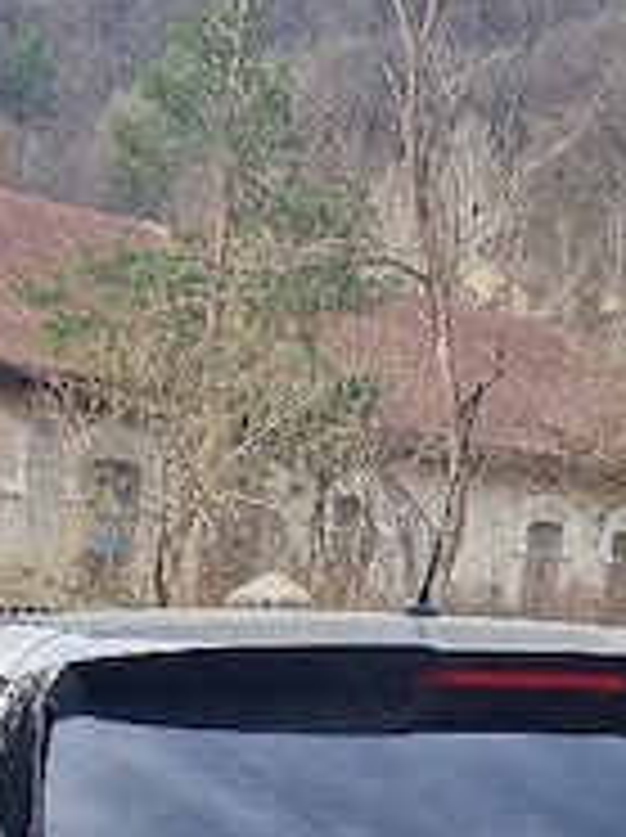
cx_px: -32
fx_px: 2393
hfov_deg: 14.6
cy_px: 1426
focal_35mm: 99
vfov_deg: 17.0
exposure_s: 1/233
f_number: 1.8
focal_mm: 5.4
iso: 50
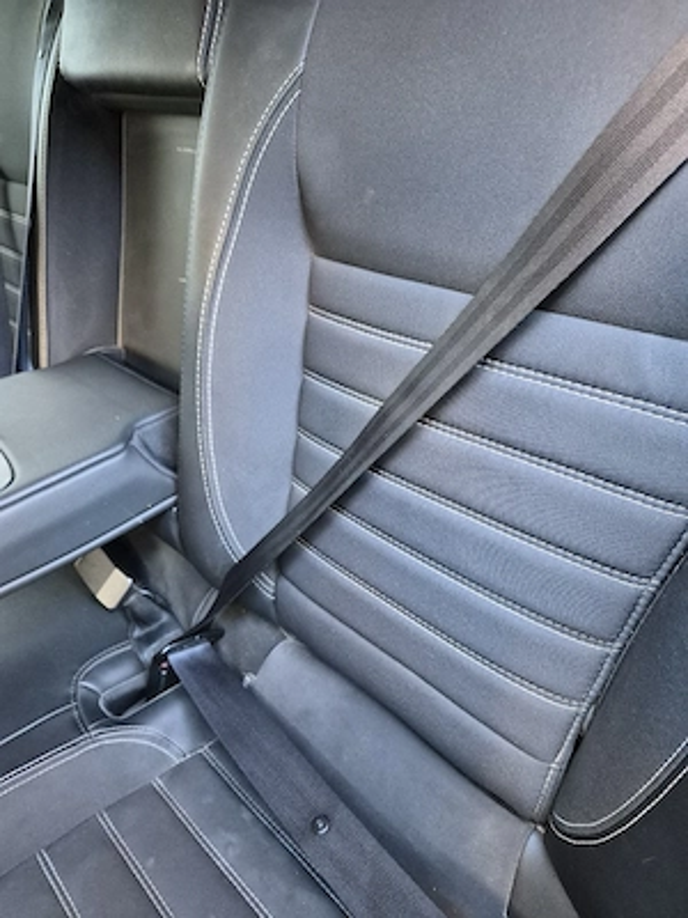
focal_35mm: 23
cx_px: 344
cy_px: 459
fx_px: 610
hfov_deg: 58.9
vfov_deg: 73.9
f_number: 1.8
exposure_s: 1/100
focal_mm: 5.4
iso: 2000
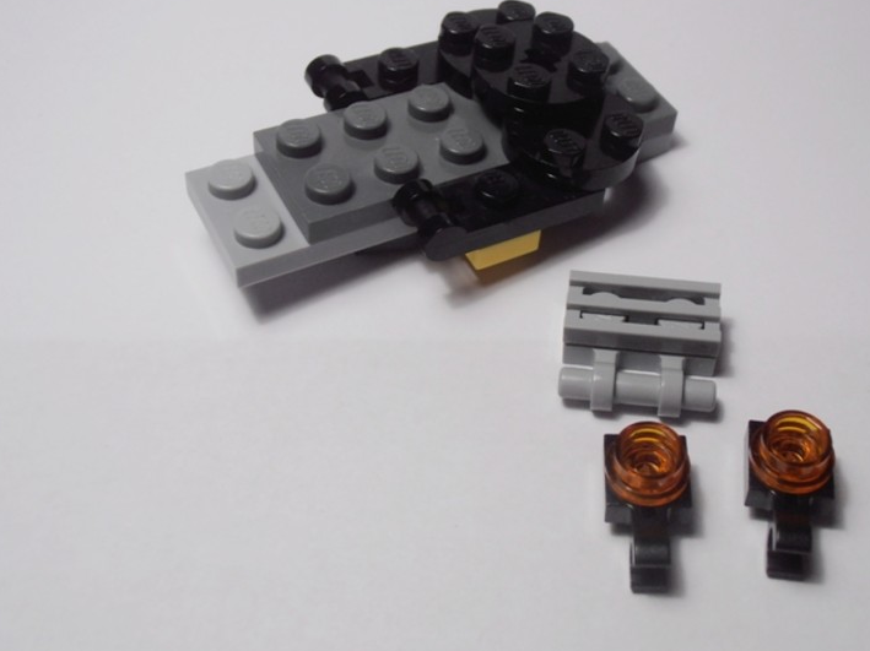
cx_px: 526
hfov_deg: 40.3
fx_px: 1181
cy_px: 278
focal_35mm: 47
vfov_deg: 30.8
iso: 80
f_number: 3.9
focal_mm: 6.61
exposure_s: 1/80
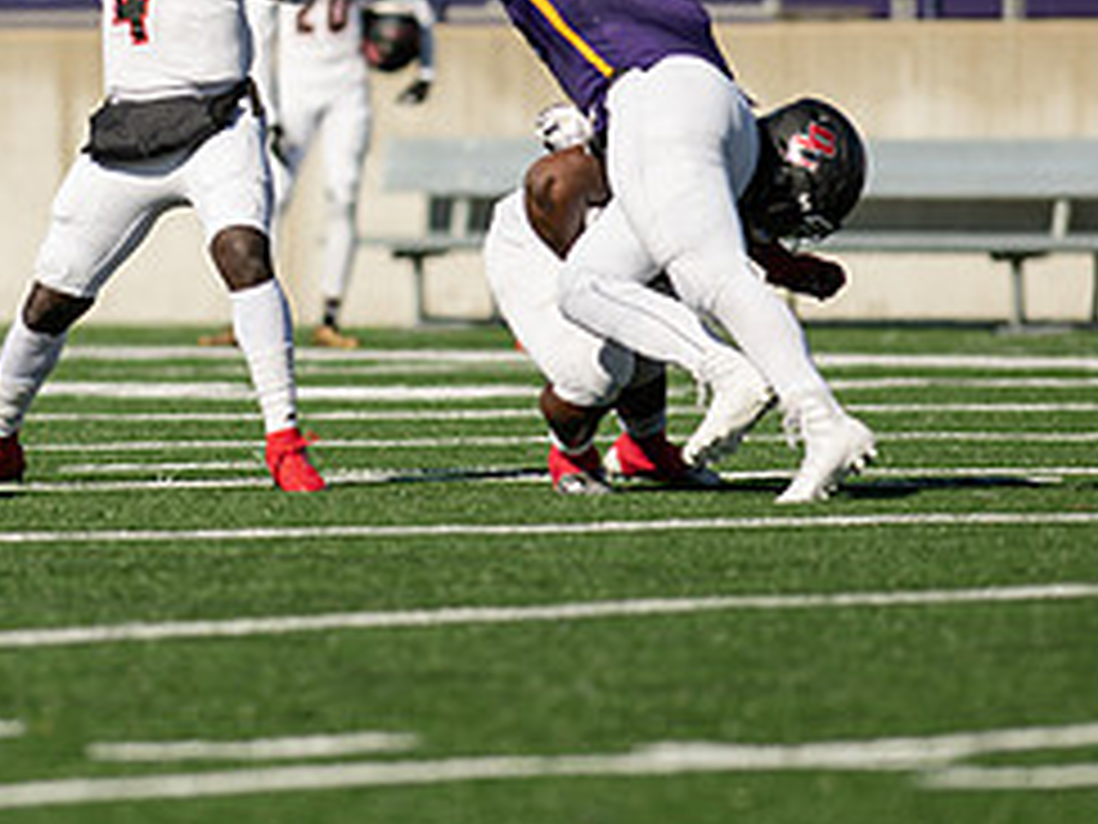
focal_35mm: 686
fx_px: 21760
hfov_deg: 2.9
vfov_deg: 2.2
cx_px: 99
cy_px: 29
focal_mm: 300
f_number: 3.5
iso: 125
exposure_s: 1/2000
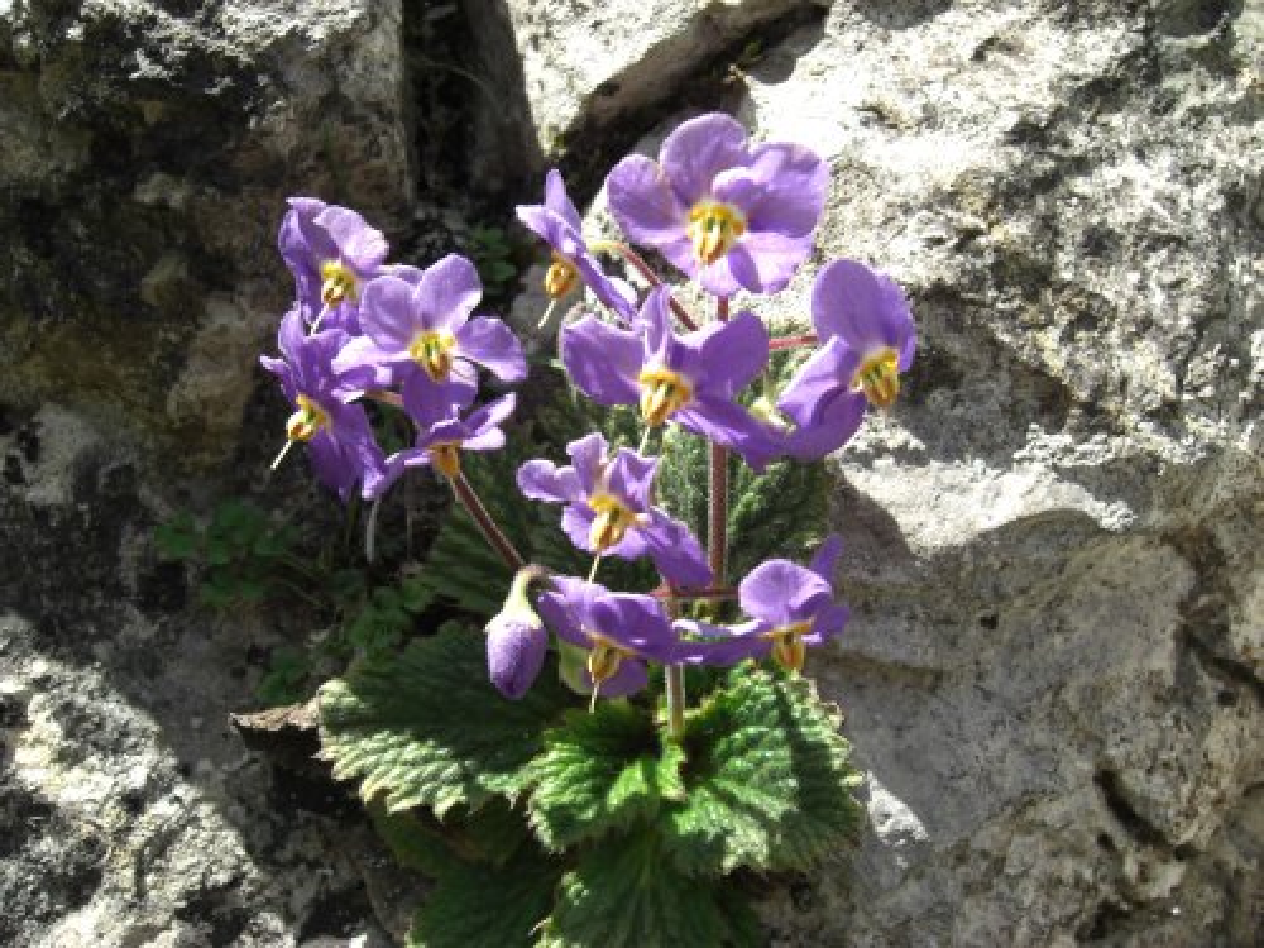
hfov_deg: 49.0
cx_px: 632
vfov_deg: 37.7
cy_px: 474
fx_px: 1388
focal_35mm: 38
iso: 80
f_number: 4
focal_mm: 7.9
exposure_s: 1/320
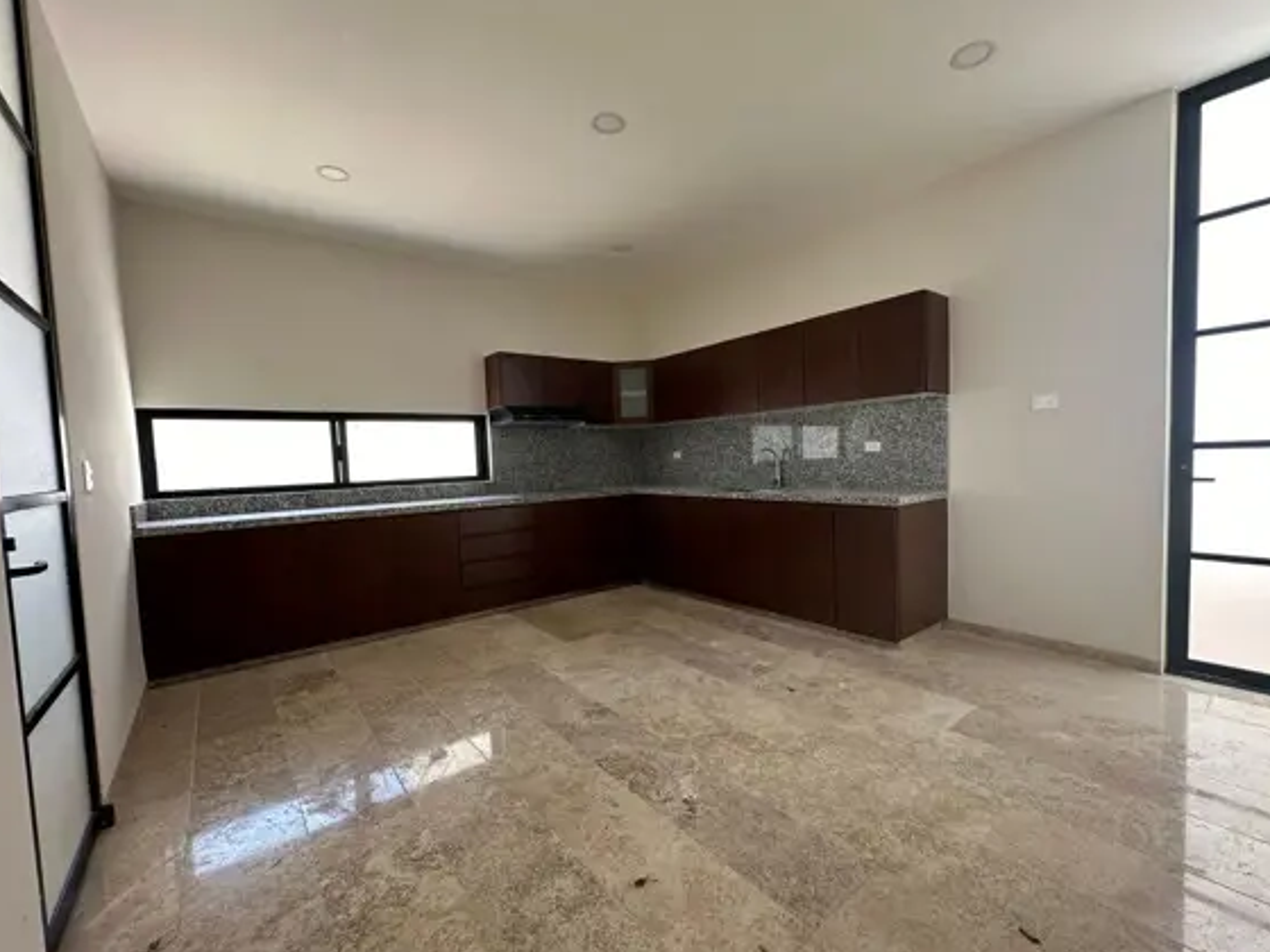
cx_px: 655
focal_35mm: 15
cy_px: 487
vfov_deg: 81.7
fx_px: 550
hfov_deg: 98.1
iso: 64
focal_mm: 2.22
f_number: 2.2
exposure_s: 1/99
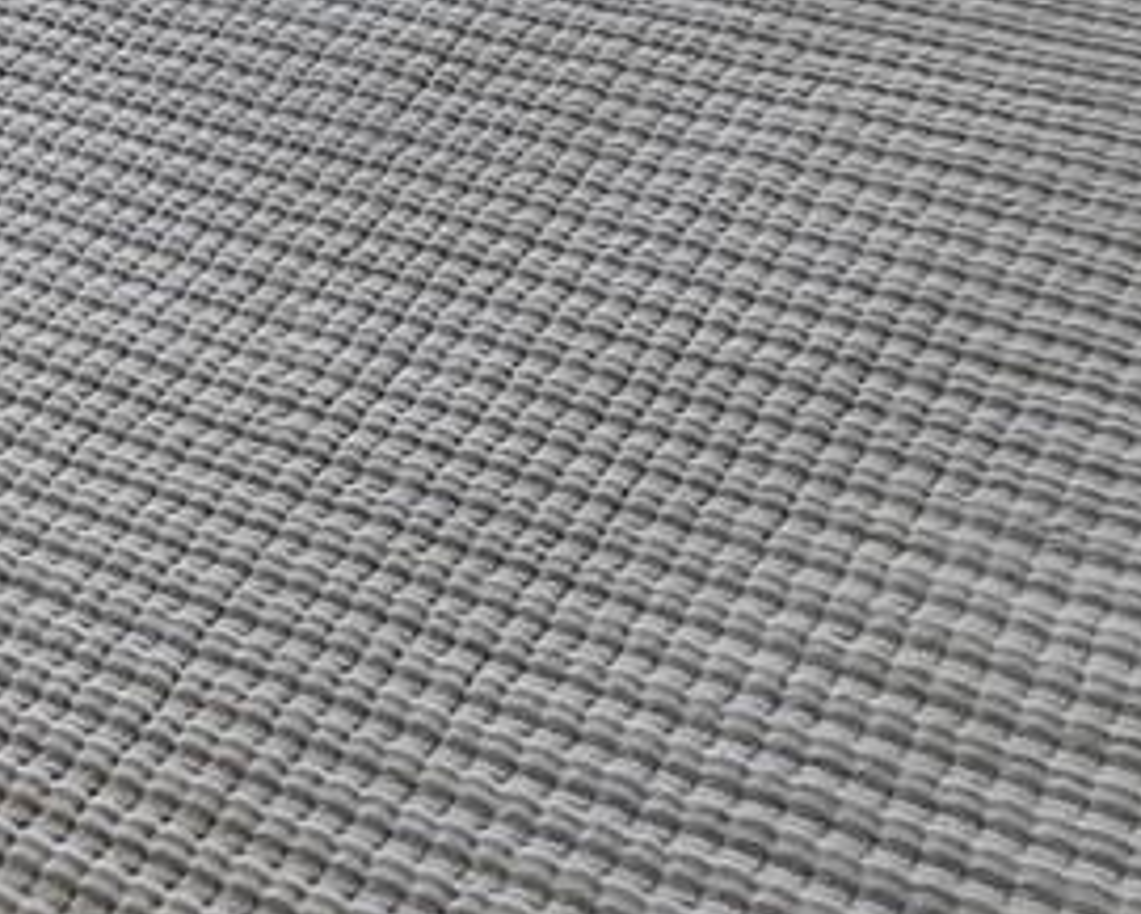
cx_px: -488
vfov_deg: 19.6
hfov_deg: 21.8
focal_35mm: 75
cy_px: -76
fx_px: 2534
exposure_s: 1/207
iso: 160
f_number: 2.2
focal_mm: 2.2
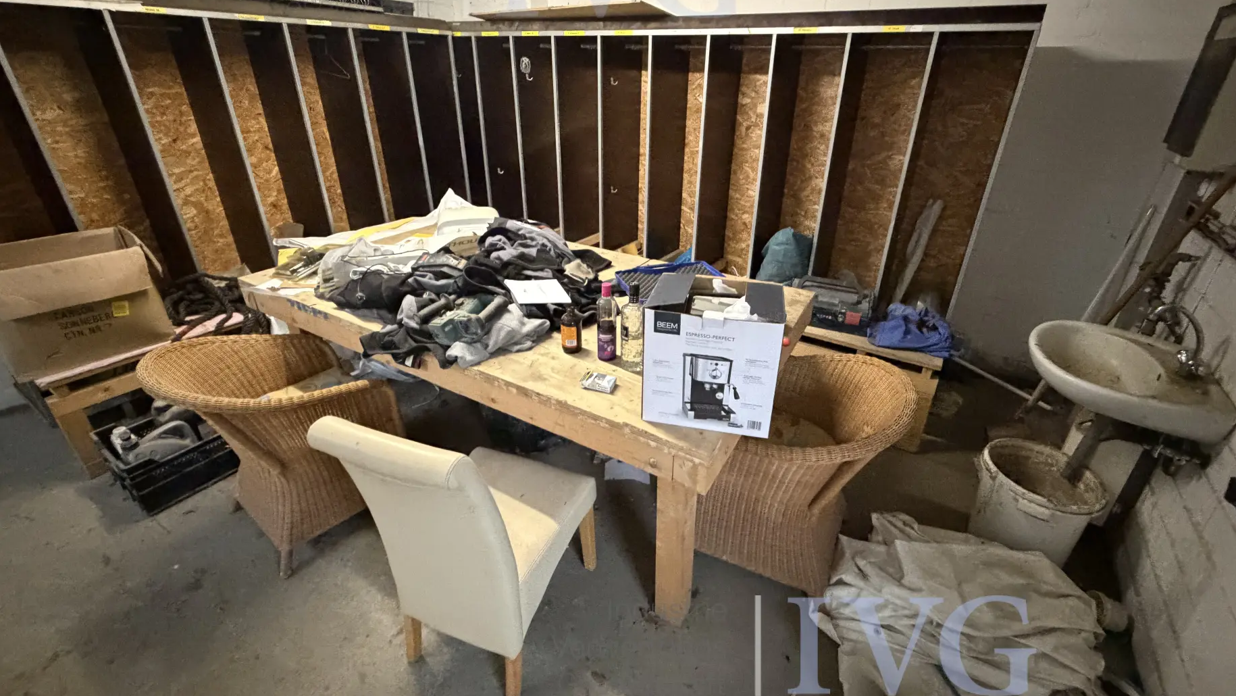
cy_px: 307
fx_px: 524
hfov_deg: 99.3
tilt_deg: -21.5
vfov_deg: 66.9
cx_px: 648
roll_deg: +0.3
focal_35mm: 16
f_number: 2.2
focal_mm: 2.22
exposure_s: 1/33
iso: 1250
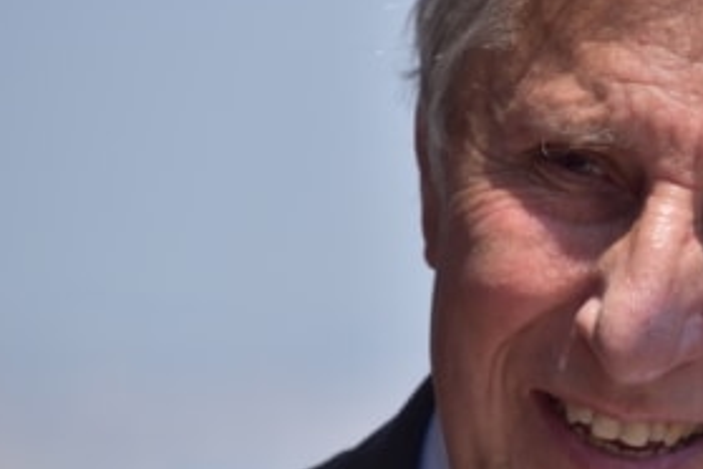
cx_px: 660
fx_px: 15094
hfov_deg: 2.7
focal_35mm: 773
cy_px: 292
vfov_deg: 1.8
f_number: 6.3
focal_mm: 240
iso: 220
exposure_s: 1/1000
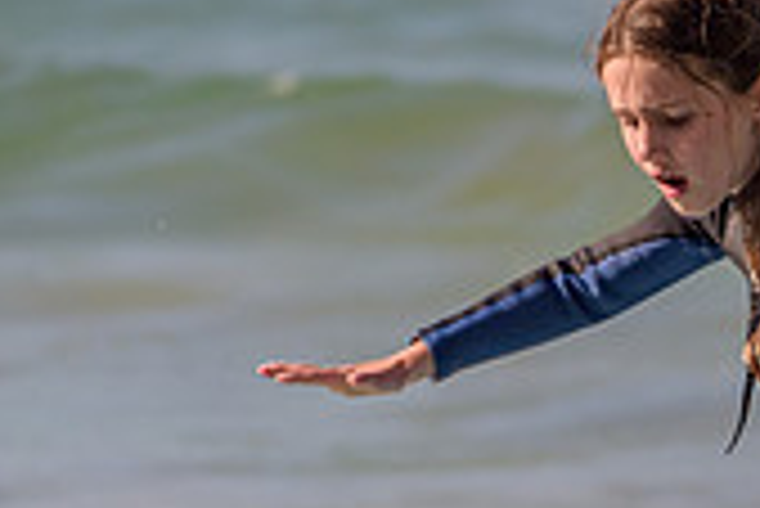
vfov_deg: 0.7
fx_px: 44518
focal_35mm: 2107
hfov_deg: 1.0
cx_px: 866
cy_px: 705
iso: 160
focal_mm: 500
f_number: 5.6
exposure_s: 1/2000
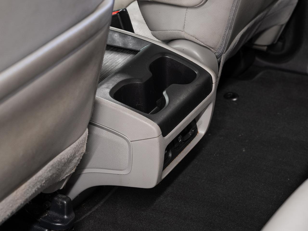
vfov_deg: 15.5
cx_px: 185
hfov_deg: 20.5
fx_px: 851
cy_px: 129
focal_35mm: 96
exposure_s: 1
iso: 100
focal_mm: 70
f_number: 5.6
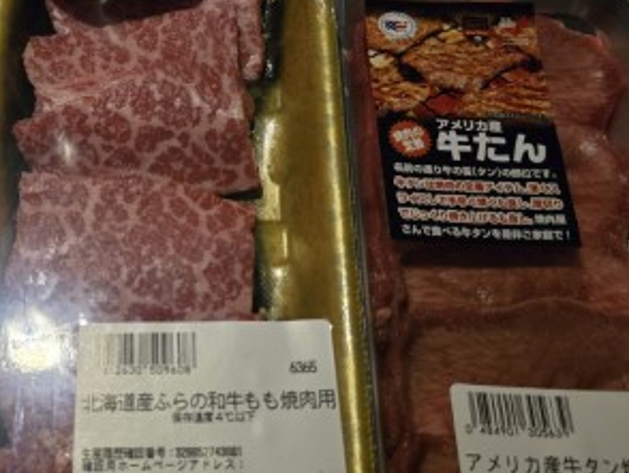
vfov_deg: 29.1
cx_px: 118
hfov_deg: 36.7
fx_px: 909
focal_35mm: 50
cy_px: 199
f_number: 1.7
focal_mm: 6.3
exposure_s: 1/50
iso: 1600
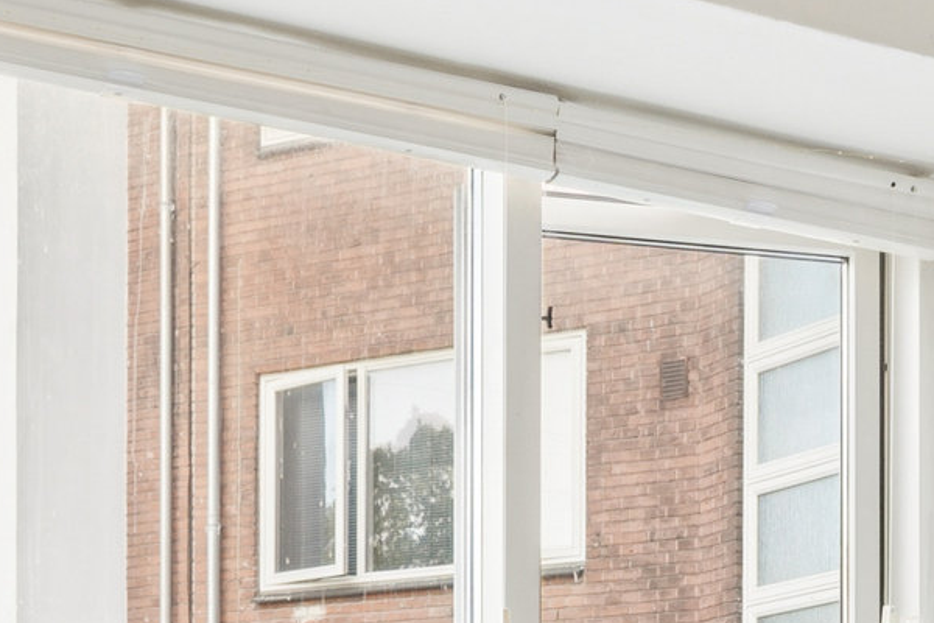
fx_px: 2400
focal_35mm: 92
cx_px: 520
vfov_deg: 13.4
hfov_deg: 22.0
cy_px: 1081
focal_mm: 18.5
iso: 640
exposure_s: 1/20
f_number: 9
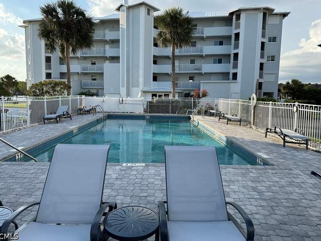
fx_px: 232
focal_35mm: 25
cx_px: 155
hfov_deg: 69.4
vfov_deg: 54.9
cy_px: 116
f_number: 1.78
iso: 80
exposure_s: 1/2028
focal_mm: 6.86
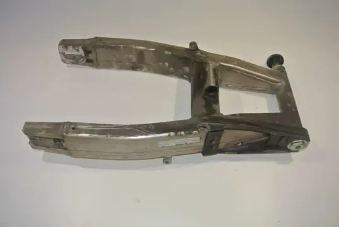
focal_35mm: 32
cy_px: 114
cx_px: 170
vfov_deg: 41.2
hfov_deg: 58.7
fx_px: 302
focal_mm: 12.2
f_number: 4
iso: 200
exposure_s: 1/60
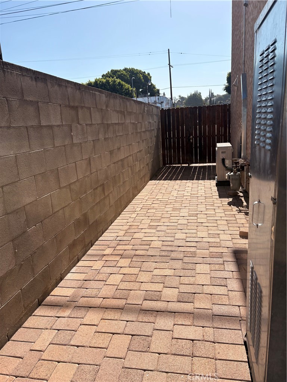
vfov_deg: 67.3
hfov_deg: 53.1
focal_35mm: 26
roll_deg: +3.1
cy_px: 191
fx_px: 287
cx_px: 144
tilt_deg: -12.6
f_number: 1.6
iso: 50
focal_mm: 5.96
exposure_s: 1/3831
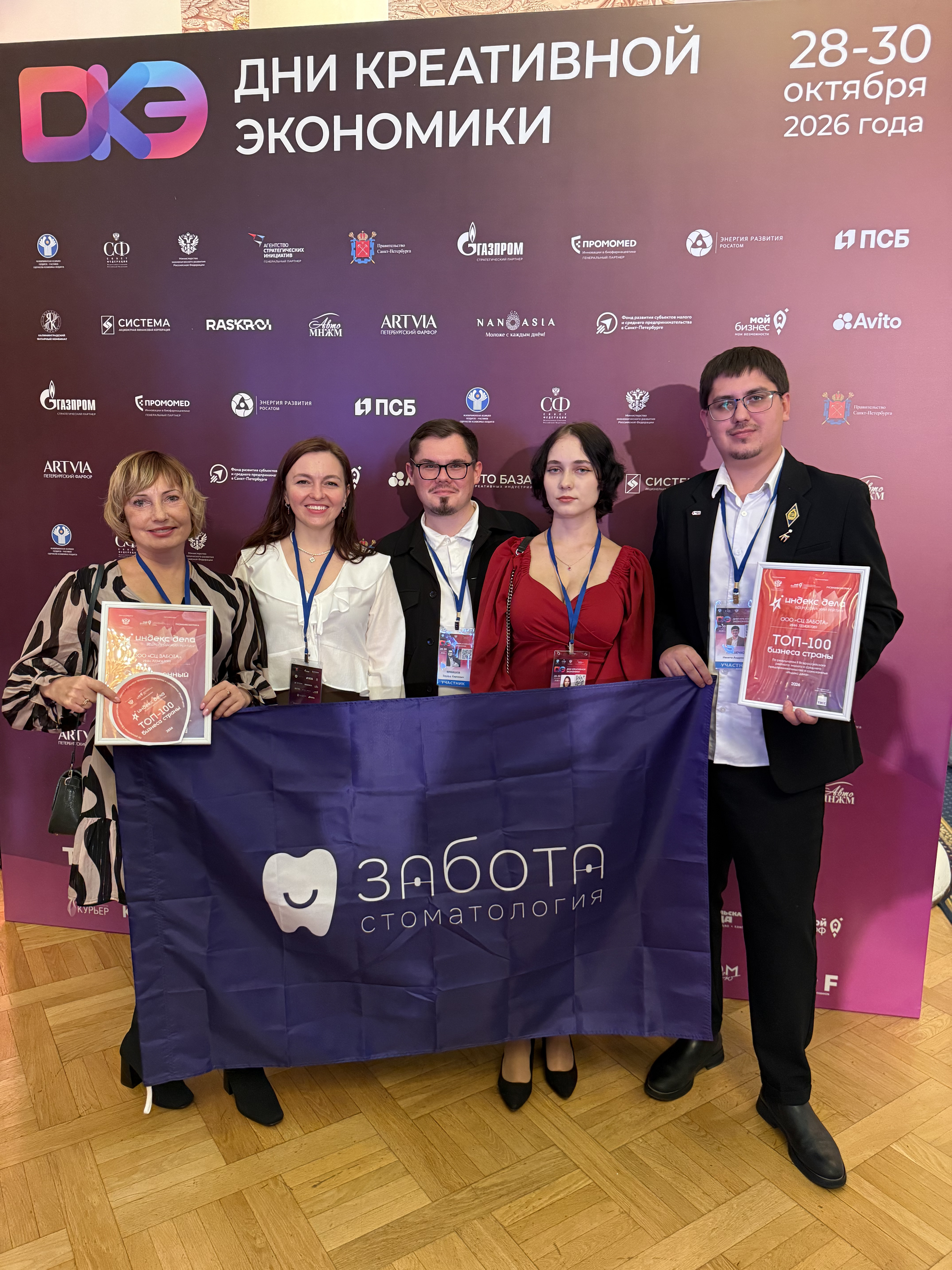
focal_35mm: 24
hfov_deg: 56.8
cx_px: 476
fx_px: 880
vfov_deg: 71.6
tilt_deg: -8.7
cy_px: 635
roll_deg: -1.9
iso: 400
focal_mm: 6.76
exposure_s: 1/60
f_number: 1.78
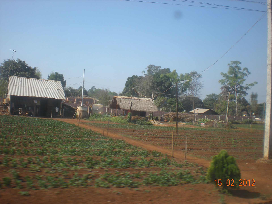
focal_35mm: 38
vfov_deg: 37.7
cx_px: 136
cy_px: 102
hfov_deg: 49.0
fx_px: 299
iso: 64
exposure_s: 1/266
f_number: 4.6
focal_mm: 6.3
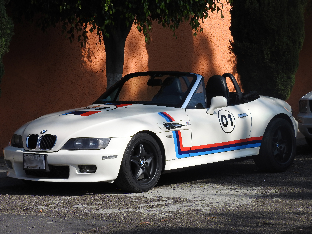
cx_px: 156
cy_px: 117
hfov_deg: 13.2
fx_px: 1352
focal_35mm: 150
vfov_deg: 9.9
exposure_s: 1/640
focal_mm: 26.9
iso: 100
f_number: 5.2
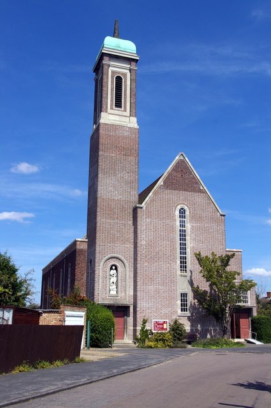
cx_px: 136
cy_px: 204
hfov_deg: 36.8
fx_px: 408
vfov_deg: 53.2
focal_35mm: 36
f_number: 9
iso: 200
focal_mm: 24
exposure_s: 1/500
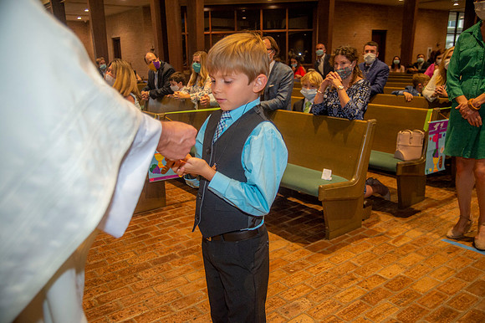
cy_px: 162
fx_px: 431
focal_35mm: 32
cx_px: 242
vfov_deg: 41.1
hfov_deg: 58.7
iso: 1600
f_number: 4.5
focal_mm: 32
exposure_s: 1/125
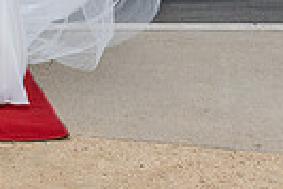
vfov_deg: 8.5
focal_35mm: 157
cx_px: -76
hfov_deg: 12.7
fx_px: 1236
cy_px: -121
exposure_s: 1/320
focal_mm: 32
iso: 200
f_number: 8
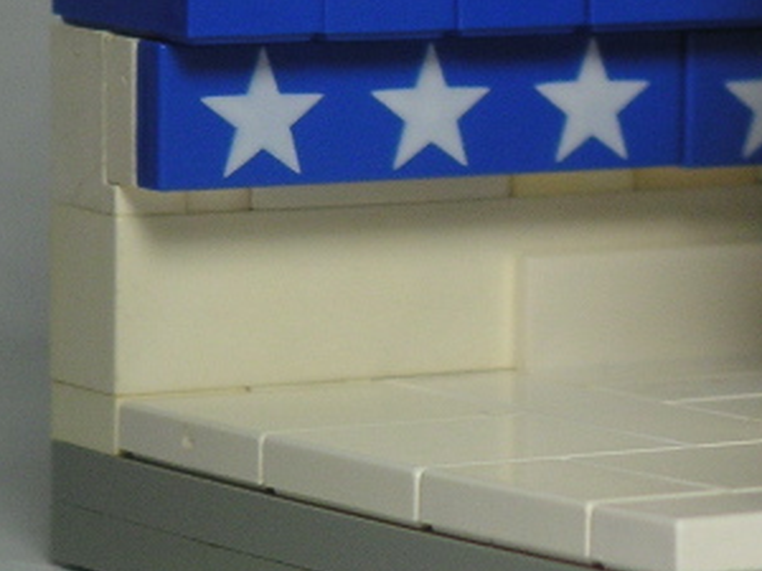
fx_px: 6516
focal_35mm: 296
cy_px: 127
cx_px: 960
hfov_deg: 6.6
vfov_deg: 5.0
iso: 80
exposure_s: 1/111
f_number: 3.6
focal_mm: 17.1
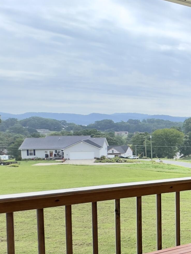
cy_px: 145
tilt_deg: -3.4
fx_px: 316
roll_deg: -1.1
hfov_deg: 19.5
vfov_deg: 43.7
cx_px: 378
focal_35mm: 43
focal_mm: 2.22
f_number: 2.2
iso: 40
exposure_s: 1/405
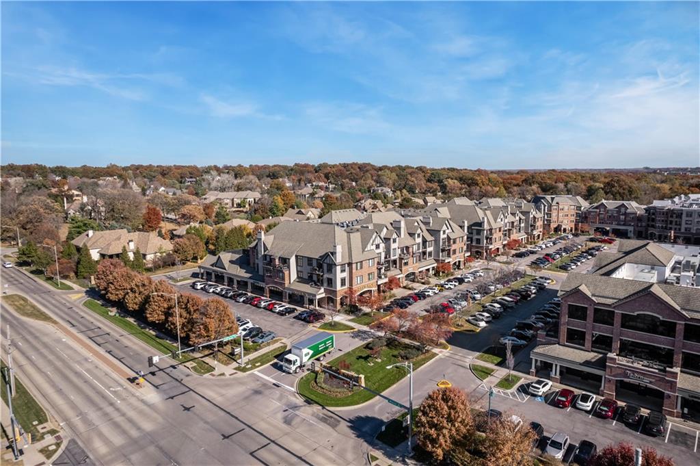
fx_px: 427
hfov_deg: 78.6
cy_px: 233
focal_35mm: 22
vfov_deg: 57.1
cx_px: 350
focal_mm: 8.38
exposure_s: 1/2000
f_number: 2.8
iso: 100
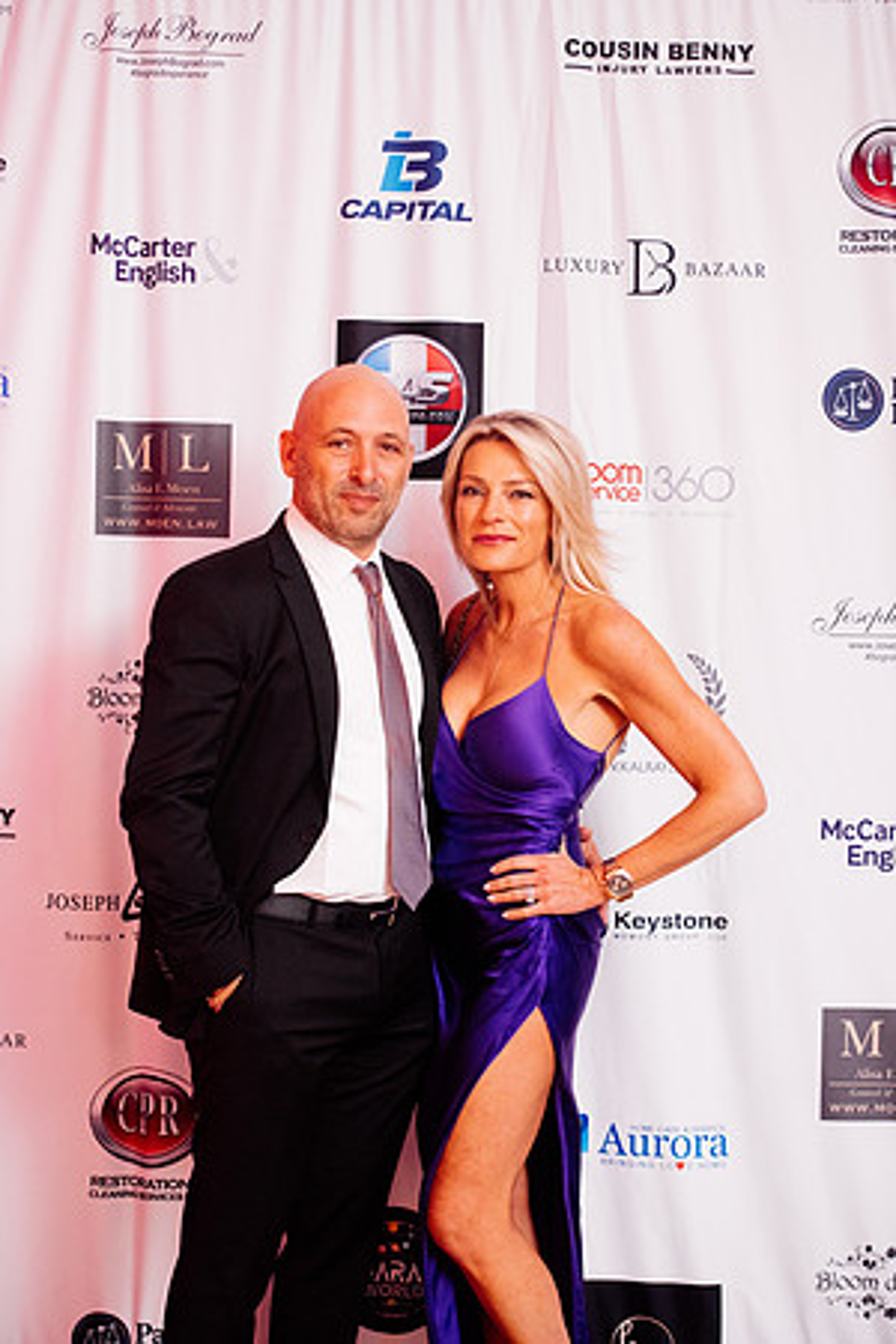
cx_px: 448
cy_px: 672
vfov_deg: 28.8
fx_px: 2613
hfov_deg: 19.5
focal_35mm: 70
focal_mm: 70
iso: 2500
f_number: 2.8
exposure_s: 1/200
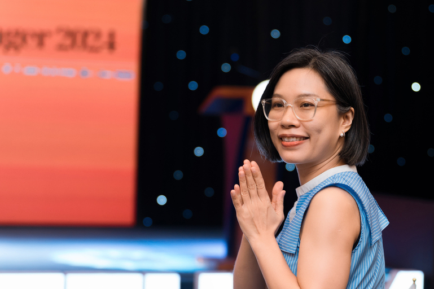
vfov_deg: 13.5
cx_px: 278
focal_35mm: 101
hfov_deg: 20.2
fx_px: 1217
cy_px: 202
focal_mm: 69
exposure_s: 1/250
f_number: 2.5
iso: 800
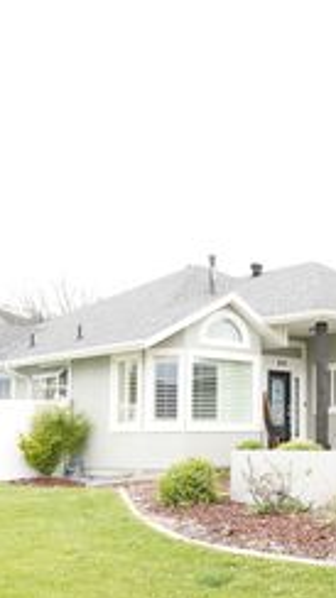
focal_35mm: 45
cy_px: 352
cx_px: 373
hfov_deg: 24.4
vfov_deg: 44.9
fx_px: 721
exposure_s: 1/80
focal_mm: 21.2
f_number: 8
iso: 500
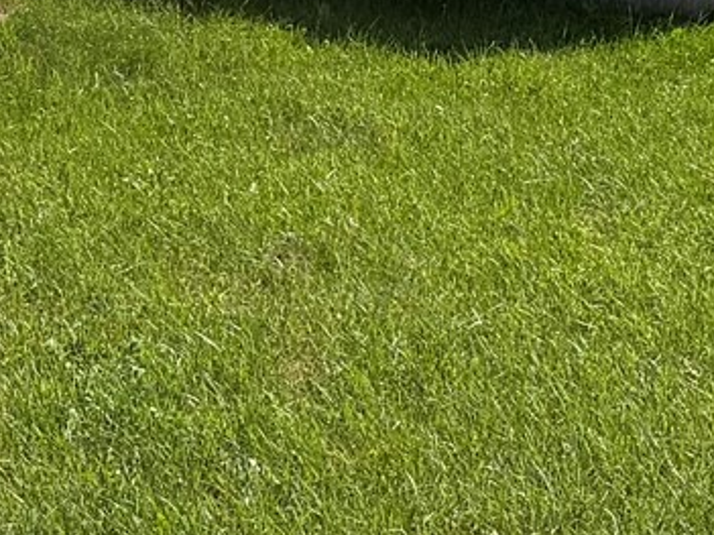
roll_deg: +0.7
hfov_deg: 13.9
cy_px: -781
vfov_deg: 9.4
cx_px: -20
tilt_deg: +6.4
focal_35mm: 140
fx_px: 2887
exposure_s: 1/6711
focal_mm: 6.76
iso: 80
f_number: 1.78
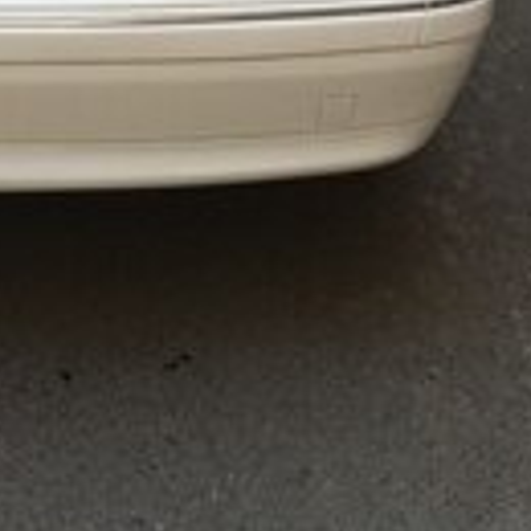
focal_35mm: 98
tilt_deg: -13.0
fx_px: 1701
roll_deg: -1.2
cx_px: 8
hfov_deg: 17.4
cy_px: -241
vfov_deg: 16.3
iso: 32
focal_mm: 4.15
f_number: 2.2
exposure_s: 1/383
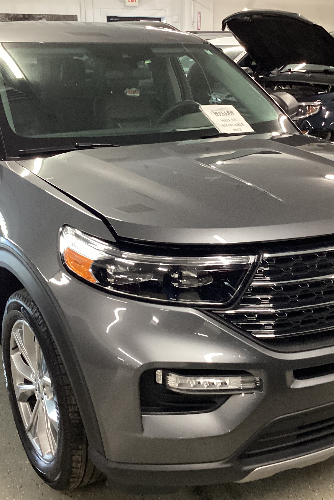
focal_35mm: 44
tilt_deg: -19.5
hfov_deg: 30.5
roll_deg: -0.1
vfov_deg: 44.5
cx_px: 170
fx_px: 612
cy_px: 252
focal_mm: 3.3
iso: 250
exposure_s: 1/40
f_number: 2.4
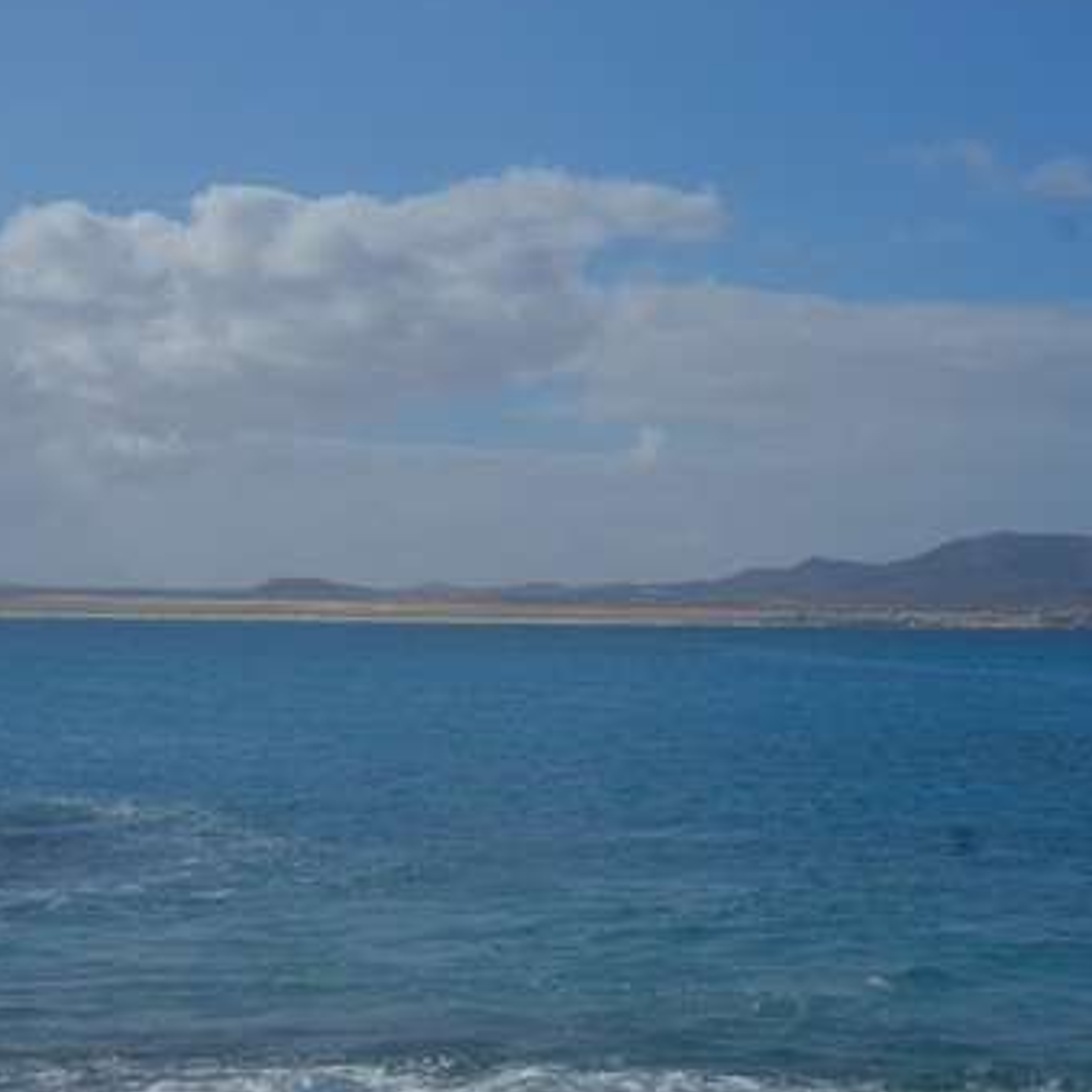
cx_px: 449
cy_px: 441
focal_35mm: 66
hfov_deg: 26.1
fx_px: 2356
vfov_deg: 26.1
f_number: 14
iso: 200
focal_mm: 27
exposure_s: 1/420
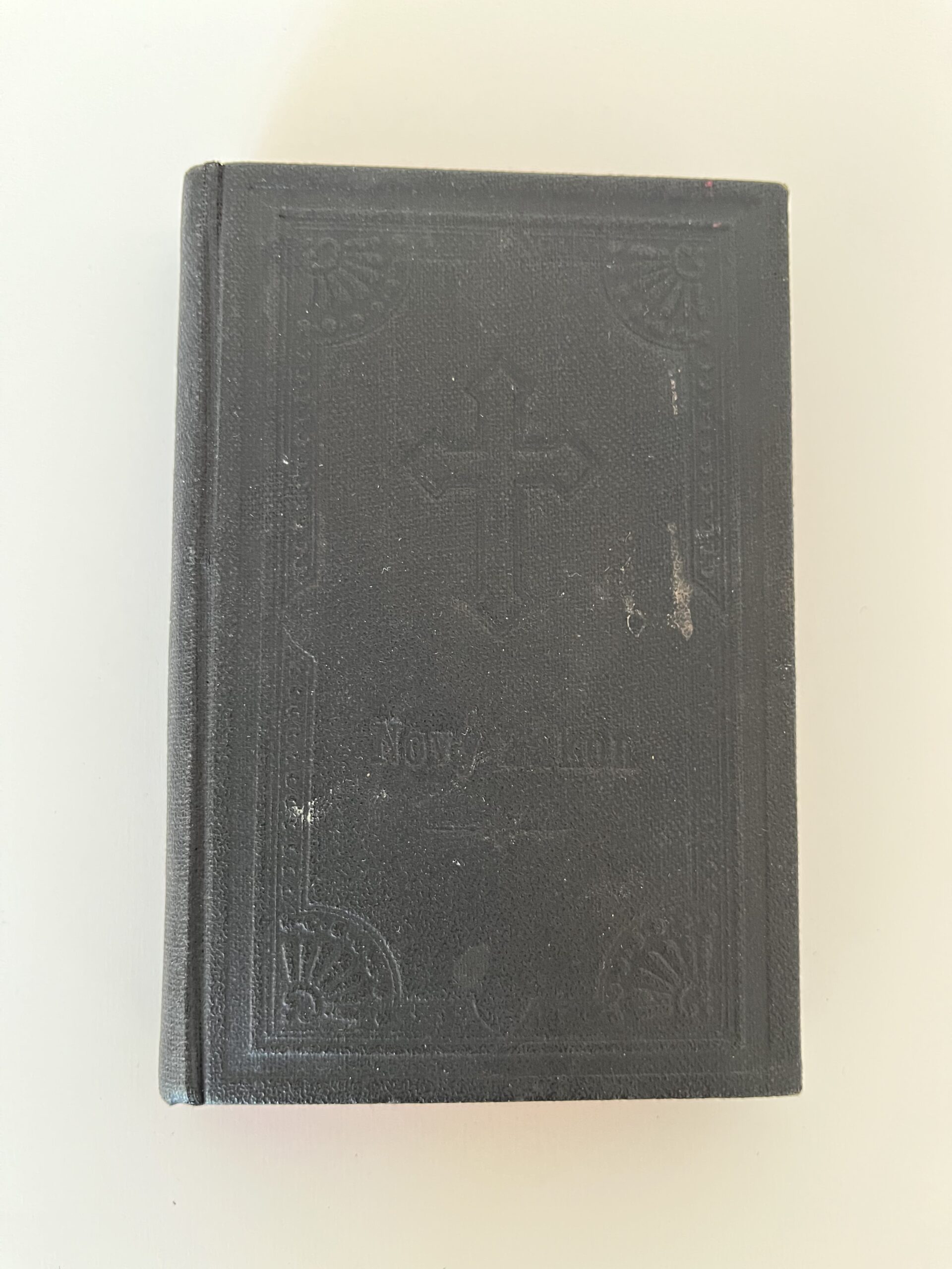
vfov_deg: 67.3
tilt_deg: -83.9
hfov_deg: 53.1
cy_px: 634
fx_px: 953
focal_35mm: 26
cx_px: 476
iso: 500
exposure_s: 1/43
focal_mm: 5.1
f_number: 1.6
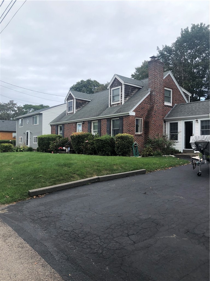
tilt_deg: -1.1
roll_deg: -0.6
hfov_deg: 49.7
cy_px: 140
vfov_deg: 63.4
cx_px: 105
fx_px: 226
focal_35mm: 28
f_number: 1.8
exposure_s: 1/1033
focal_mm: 3.99
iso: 20
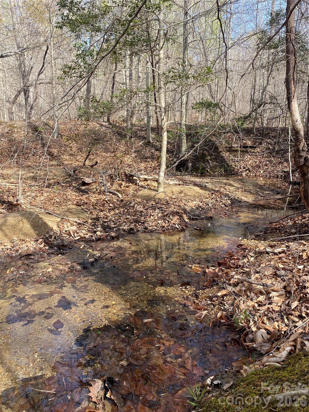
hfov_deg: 53.1
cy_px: 206
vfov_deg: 67.3
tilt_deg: -10.1
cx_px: 154
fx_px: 309
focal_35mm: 26
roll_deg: -0.3
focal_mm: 4.25
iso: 32
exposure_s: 1/527
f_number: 1.8
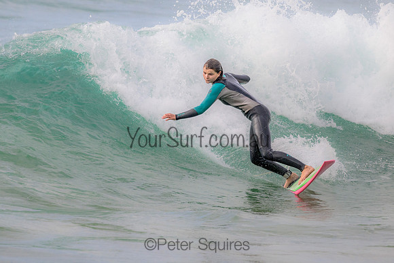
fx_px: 7661
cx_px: 153
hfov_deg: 2.9
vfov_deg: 2.0
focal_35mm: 700
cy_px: 89
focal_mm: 530
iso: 1600
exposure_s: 1/2000
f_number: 10
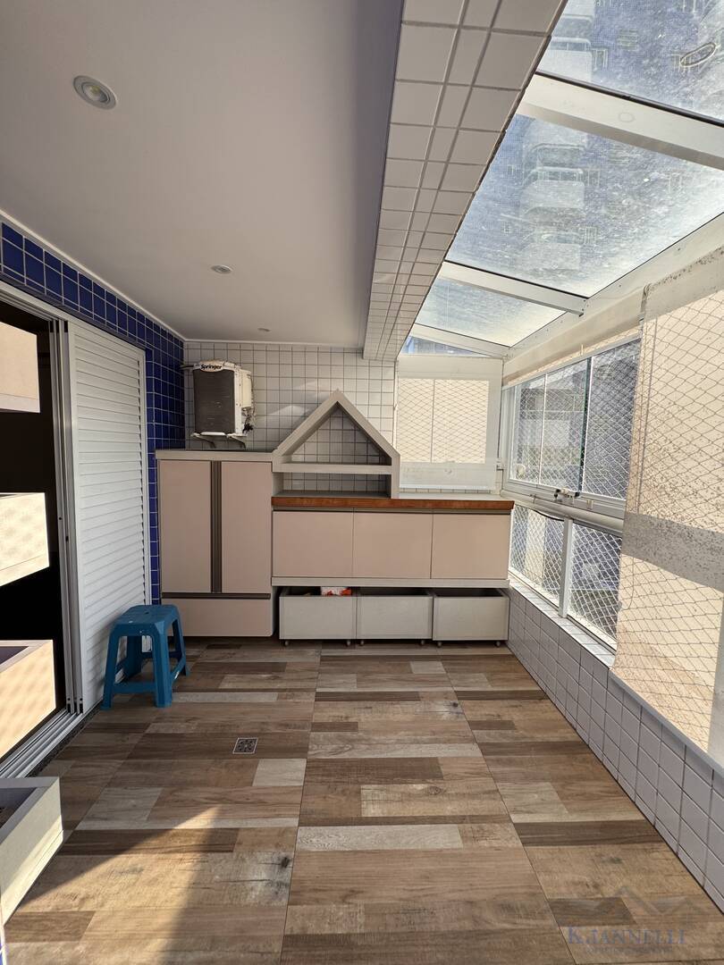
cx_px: 362
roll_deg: +0.8
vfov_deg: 102.1
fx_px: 390
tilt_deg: -3.8
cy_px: 482
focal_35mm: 14
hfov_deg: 85.7
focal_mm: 2.22
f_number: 2.2
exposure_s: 1/407
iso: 40
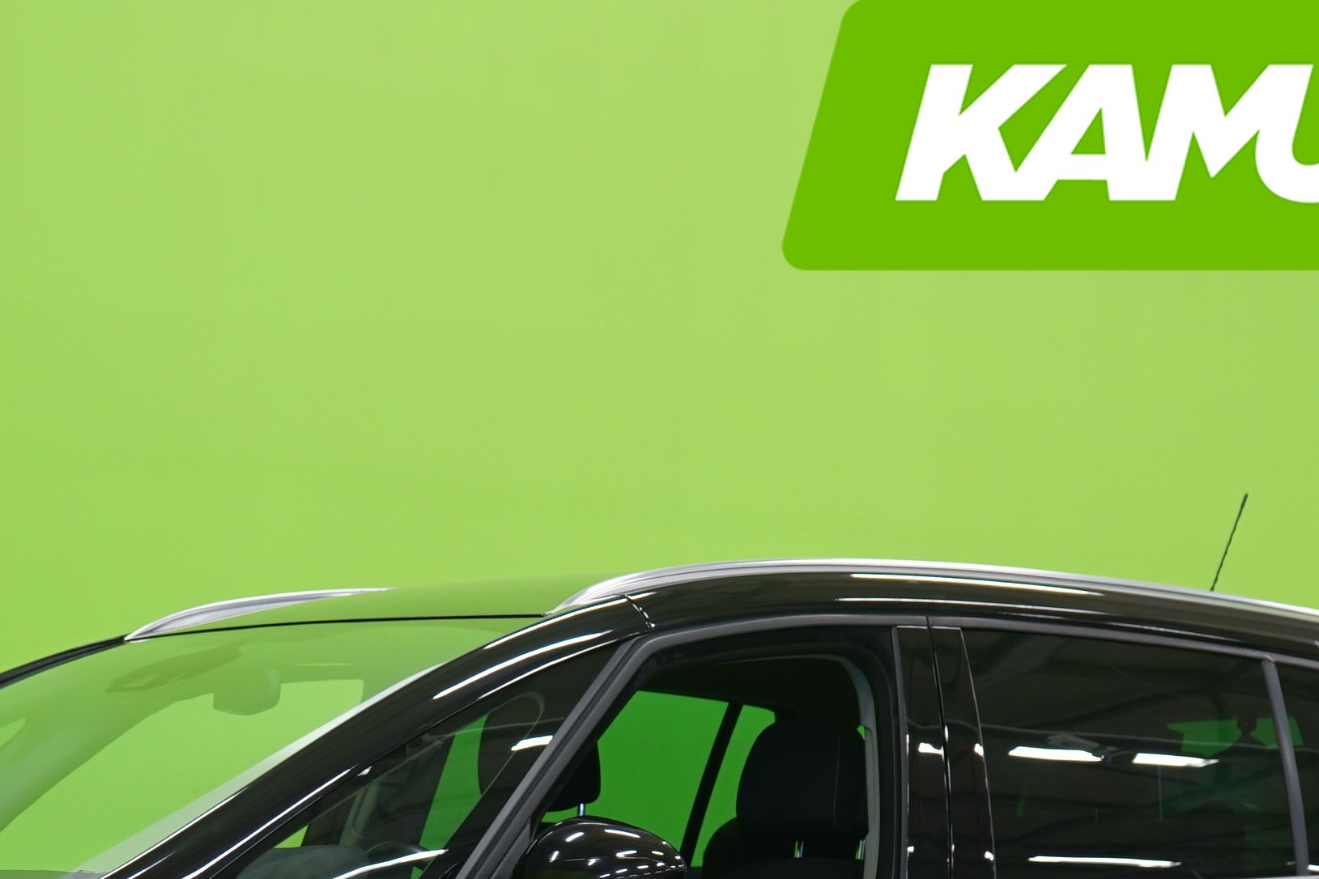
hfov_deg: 17.6
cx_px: 381
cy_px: 957
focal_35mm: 116
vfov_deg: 11.6
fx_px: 4250
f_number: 5
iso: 400
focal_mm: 48
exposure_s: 1/8
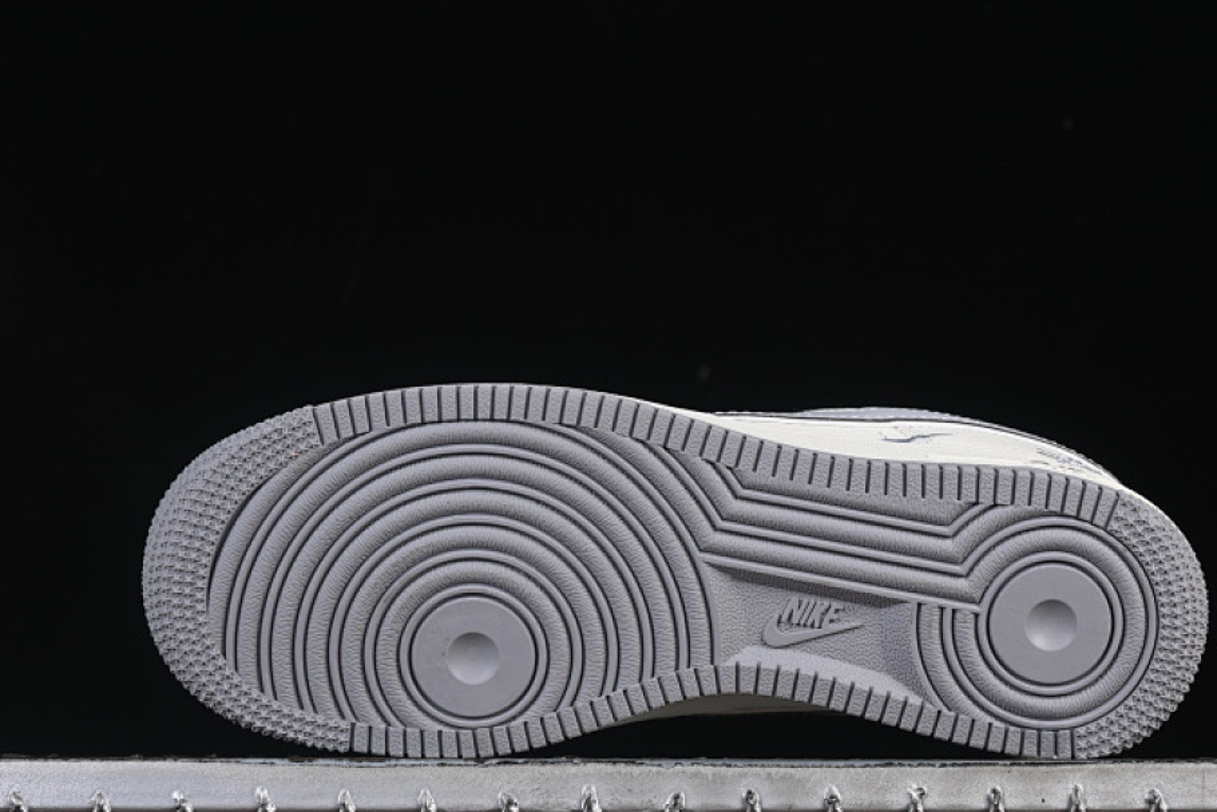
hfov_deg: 22.9
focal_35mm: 89
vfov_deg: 15.4
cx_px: 685
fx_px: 3009
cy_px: 456
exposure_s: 1/80
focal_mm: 50
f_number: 8
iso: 160
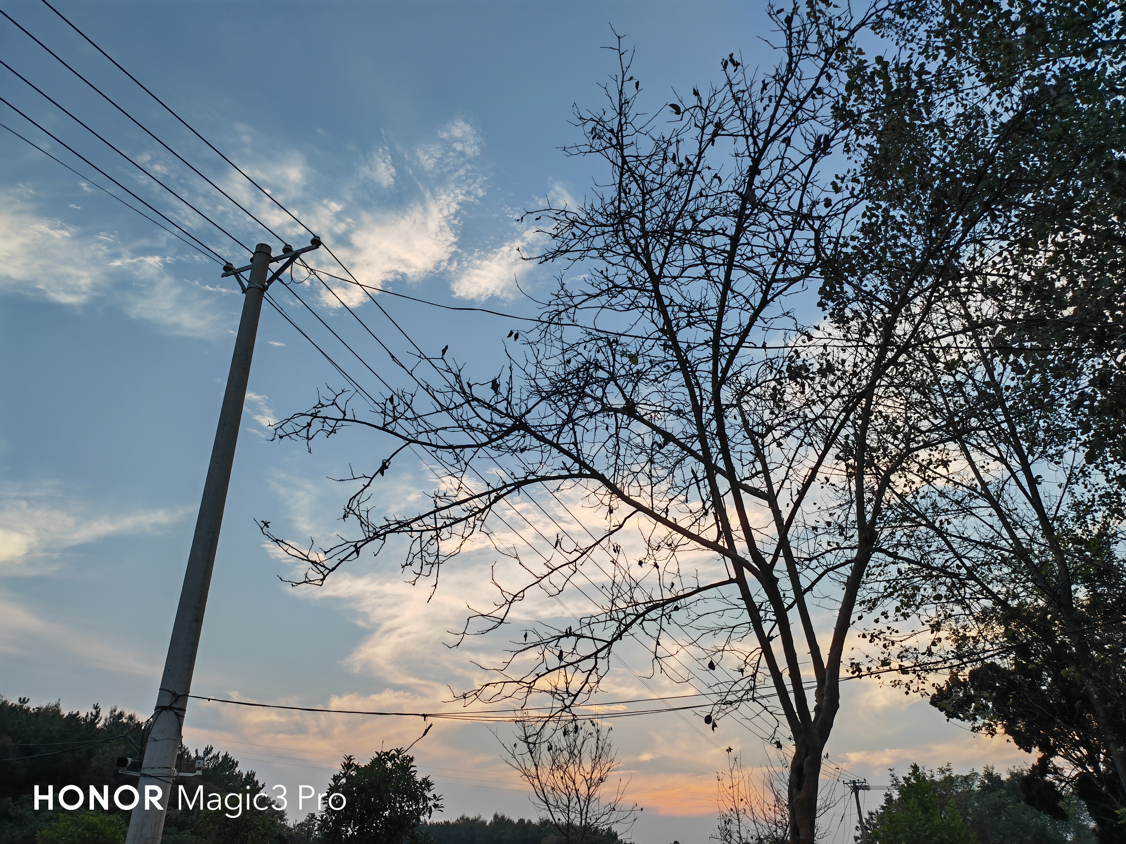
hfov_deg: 65.3
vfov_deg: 51.4
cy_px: 422
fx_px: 878
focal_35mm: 27
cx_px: 563
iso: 100
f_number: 1.9
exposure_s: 1/602
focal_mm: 5.52
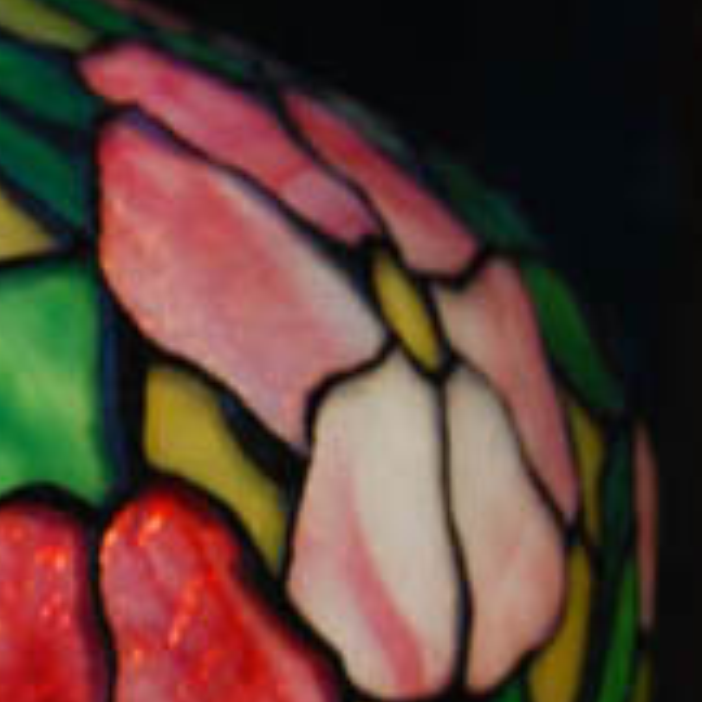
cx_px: -702
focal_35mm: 210
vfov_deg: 8.3
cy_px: 832
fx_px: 4818
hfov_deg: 8.0
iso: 560
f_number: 4.2
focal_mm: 38
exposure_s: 1/100
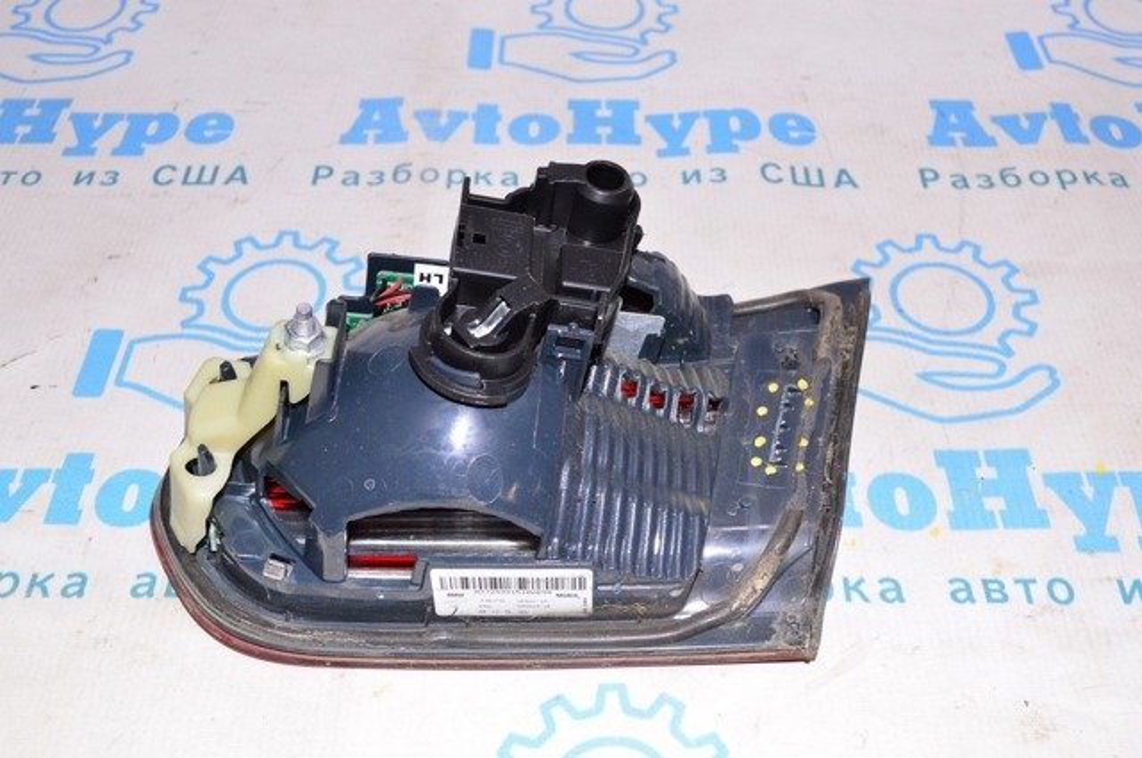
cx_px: 571
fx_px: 1236
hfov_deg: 49.6
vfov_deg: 34.1
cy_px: 379
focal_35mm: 39
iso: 1600
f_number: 8
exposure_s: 1/200
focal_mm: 26
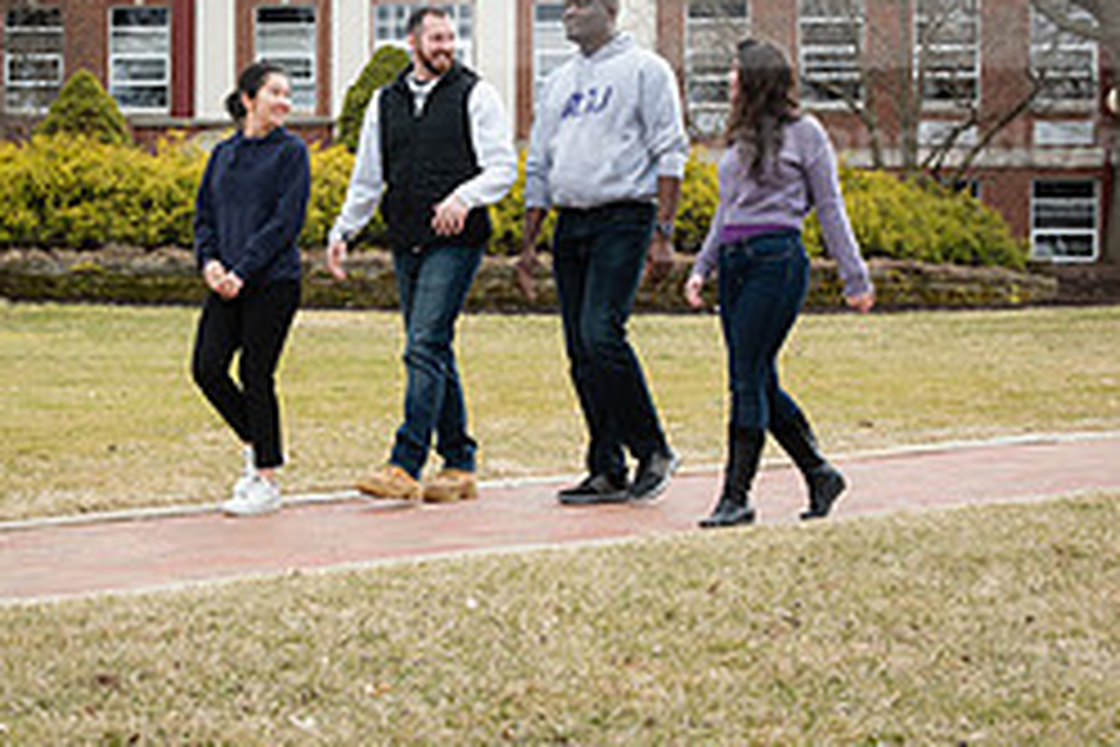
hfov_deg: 21.8
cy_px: 236
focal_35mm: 93
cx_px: 319
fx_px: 2893
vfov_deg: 14.7
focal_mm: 40
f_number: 8
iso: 640
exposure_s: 1/400
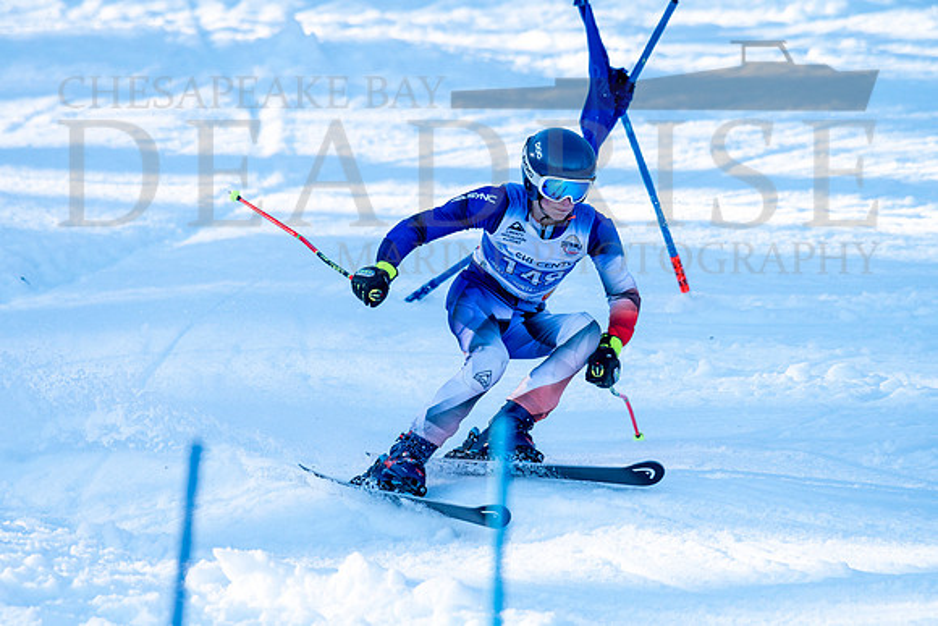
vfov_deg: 2.1
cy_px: 269
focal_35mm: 640
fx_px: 16688
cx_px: 401
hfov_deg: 3.2
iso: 1250
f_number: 8
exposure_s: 1/2000
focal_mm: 560
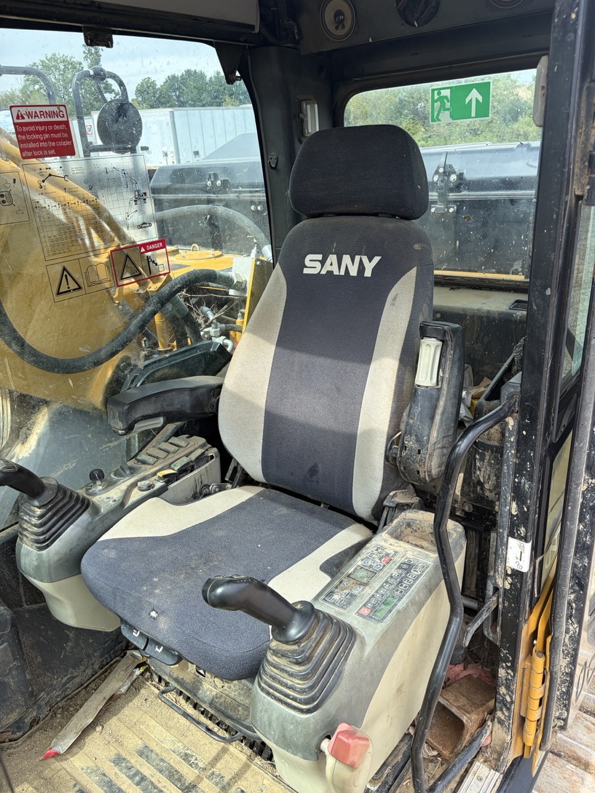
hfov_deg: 53.1
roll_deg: +2.9
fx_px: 596
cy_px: 396
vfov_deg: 67.3
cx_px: 298
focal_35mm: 26
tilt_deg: -23.4
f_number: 1.6
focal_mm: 5.96
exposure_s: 1/959
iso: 50
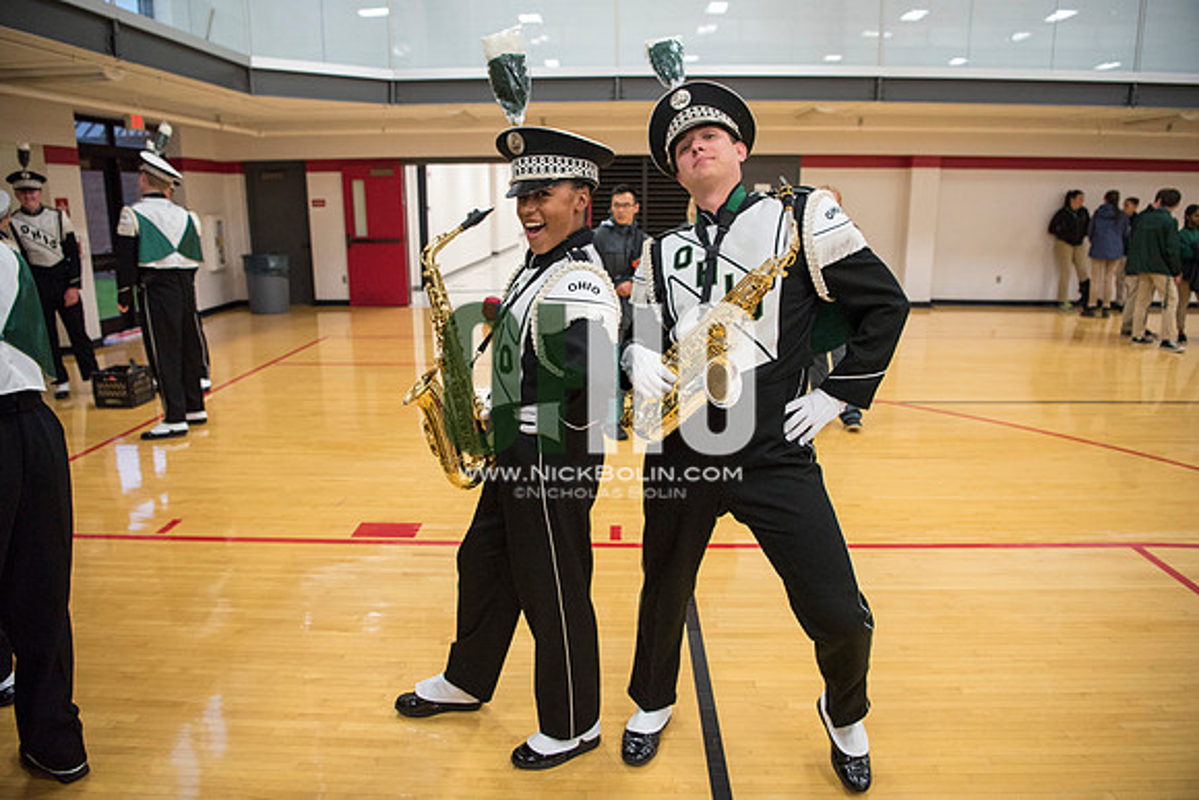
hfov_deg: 73.7
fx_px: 799
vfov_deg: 53.2
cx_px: 600
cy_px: 400
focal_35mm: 24
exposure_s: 1/320
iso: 2000
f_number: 3.2
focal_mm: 24
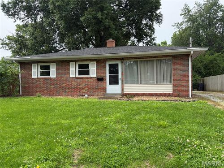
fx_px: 155
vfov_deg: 56.8
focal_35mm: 24
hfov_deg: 71.6
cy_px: 84
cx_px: 112
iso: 100
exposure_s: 1/2110
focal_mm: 6.76
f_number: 1.78
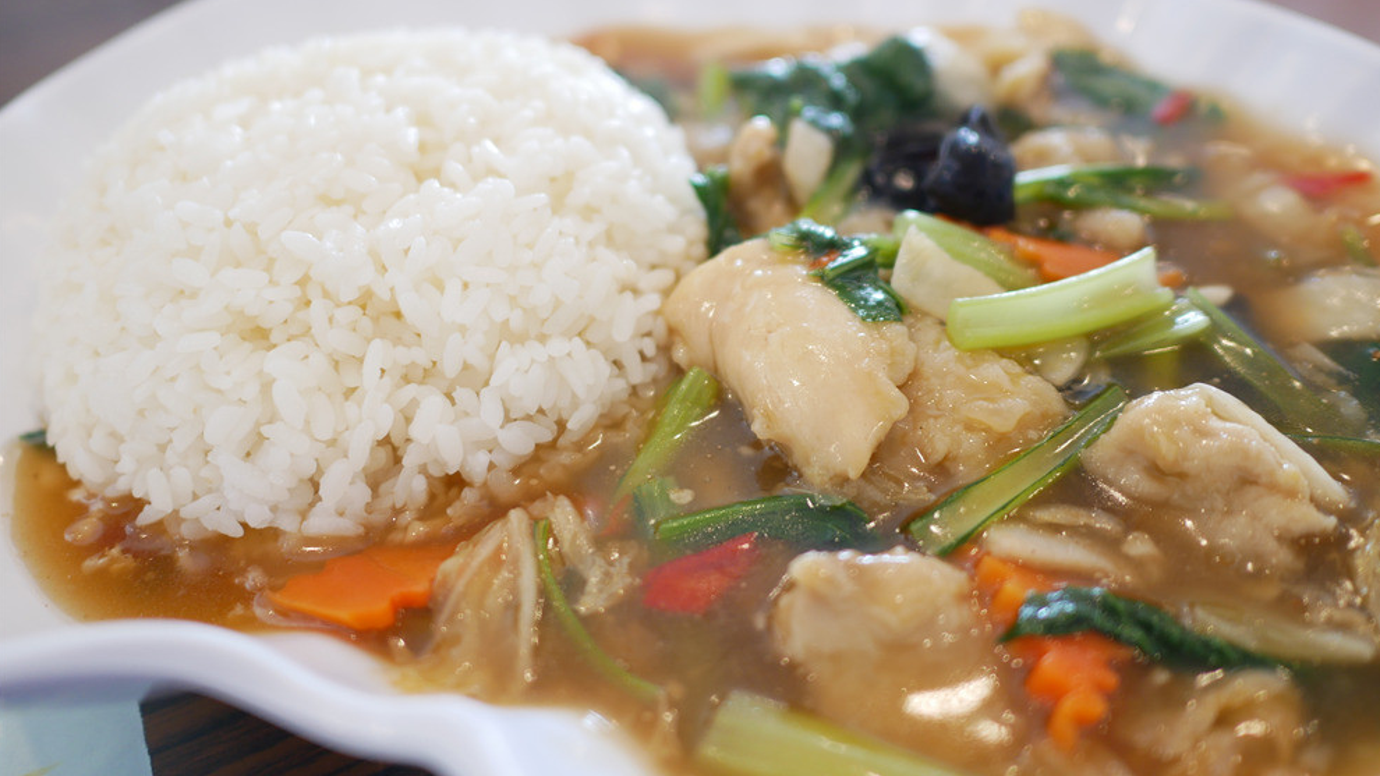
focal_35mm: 33
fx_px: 1208
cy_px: 373
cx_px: 693
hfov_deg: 59.5
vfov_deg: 35.6
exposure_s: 1/60
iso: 200
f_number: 1.7
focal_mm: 15
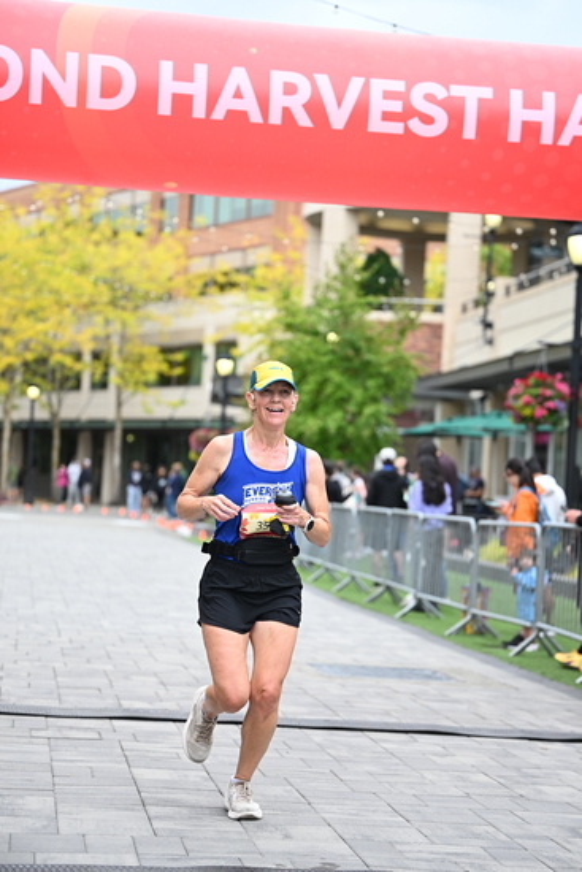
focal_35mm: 82
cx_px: 291
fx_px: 1987
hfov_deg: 16.7
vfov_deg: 24.8
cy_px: 436
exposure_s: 1/1600
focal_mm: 82
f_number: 2.8
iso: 640
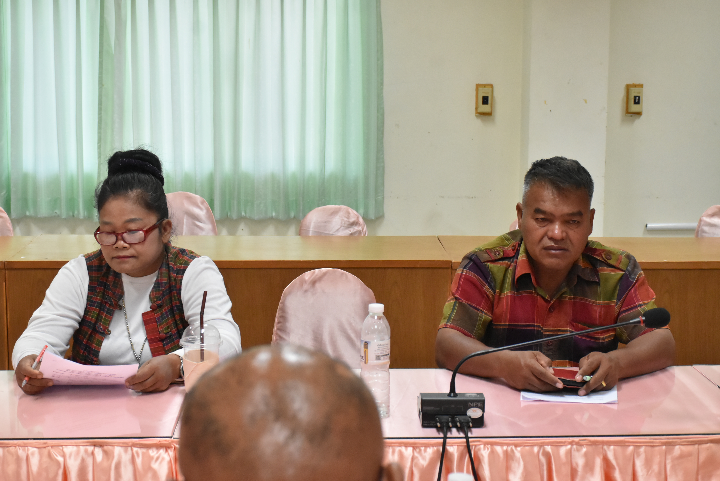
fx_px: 1260
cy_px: 240
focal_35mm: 63
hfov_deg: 31.9
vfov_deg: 21.6
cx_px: 360
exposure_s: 1/160
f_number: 6.3
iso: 3200
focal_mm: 42
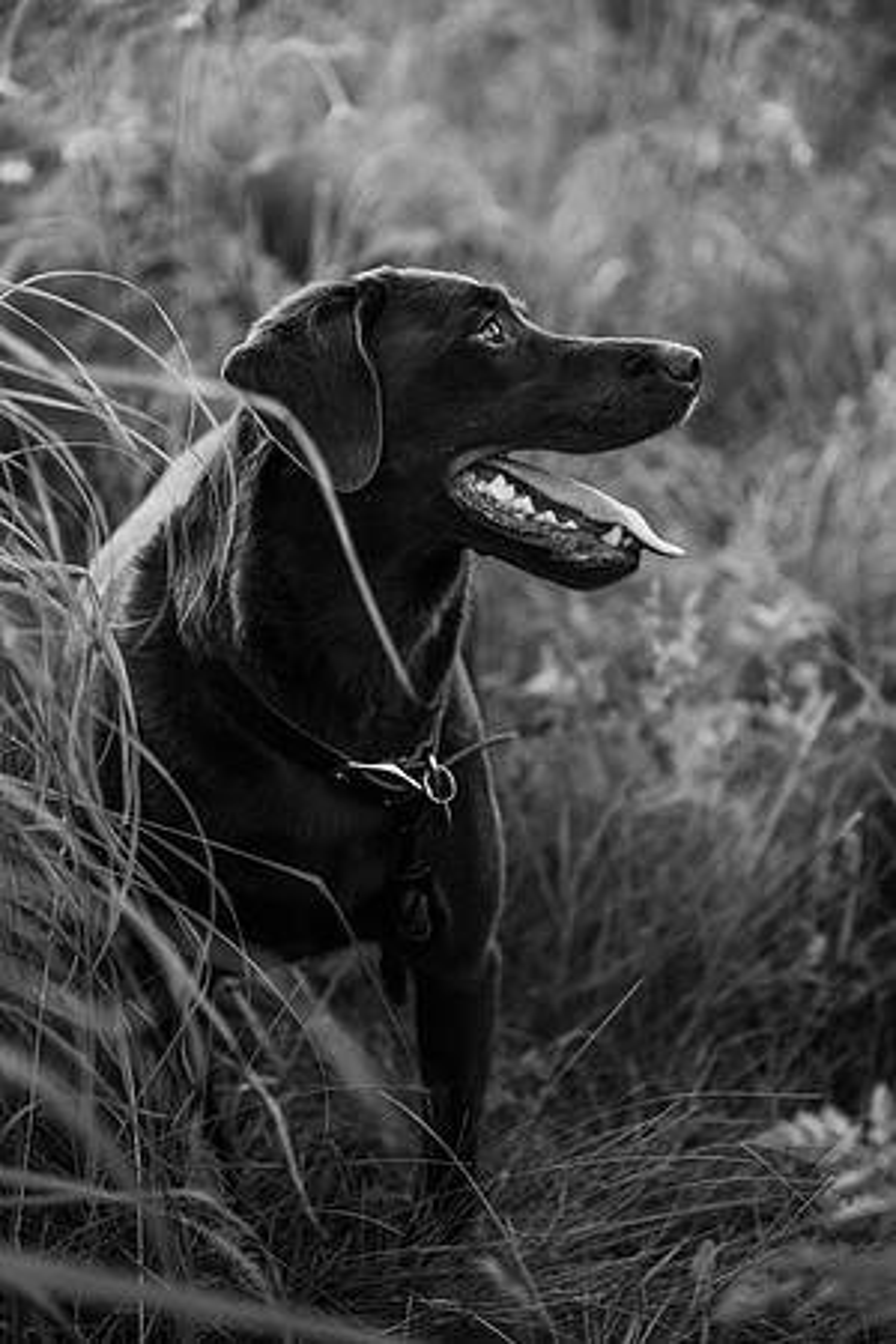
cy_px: 672
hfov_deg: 19.5
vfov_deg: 28.8
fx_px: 2613
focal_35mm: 70
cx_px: 448
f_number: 3.2
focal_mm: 70
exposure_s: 1/400
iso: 250
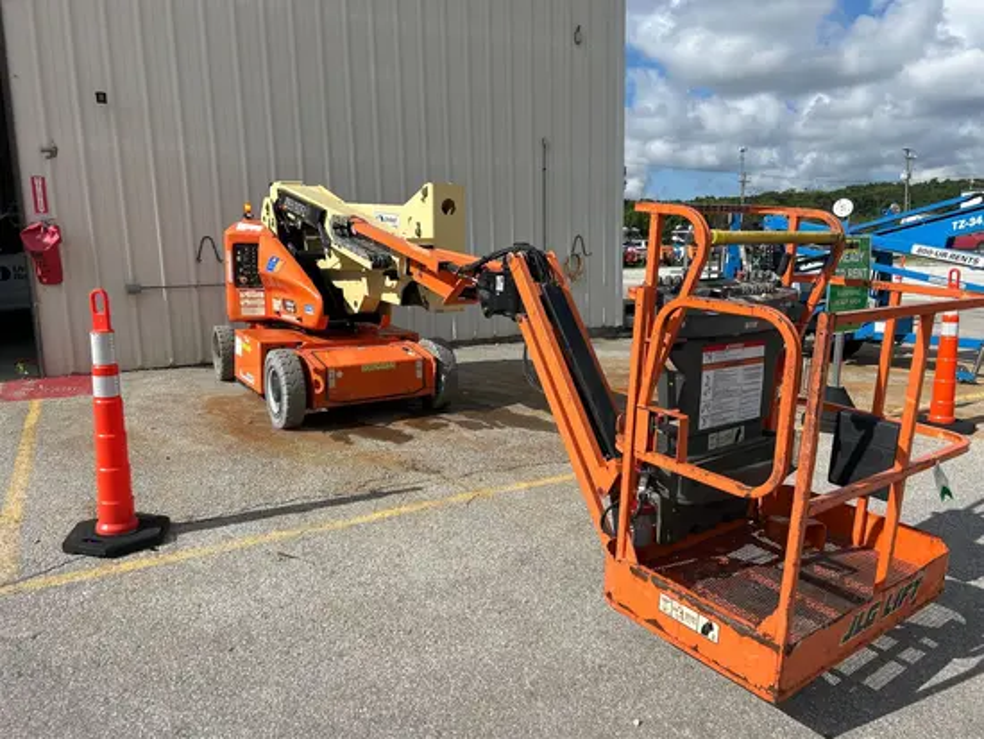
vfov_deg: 53.1
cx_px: 492
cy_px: 370
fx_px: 739
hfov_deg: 67.3
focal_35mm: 26
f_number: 1.5
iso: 50
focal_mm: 5.7
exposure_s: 1/5882
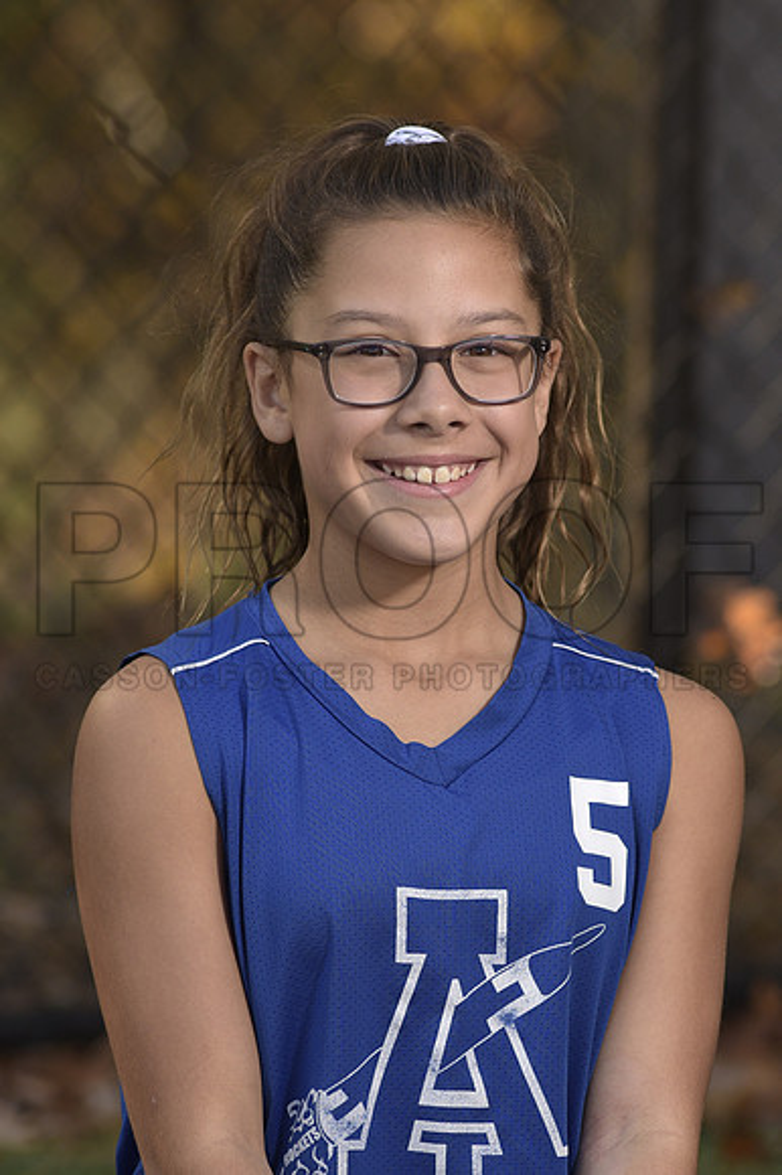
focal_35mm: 180
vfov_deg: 11.4
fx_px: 5872
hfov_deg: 7.6
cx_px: 391
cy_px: 588
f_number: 5
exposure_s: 1/320
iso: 160
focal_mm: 180
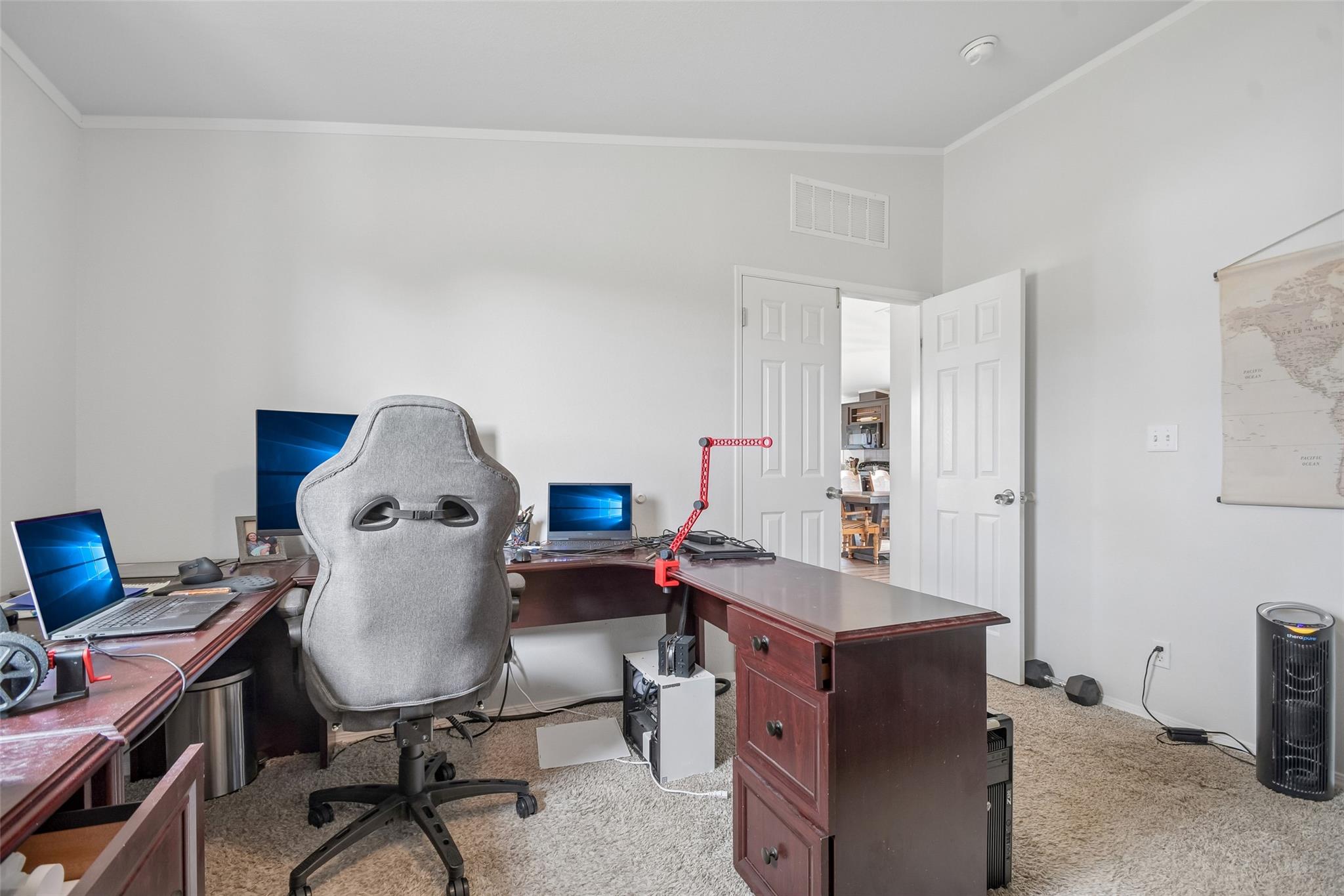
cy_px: 448
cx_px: 672
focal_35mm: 15
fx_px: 560
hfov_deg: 100.4
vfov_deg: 77.3
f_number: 8
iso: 400
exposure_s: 1/2.5
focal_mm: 10
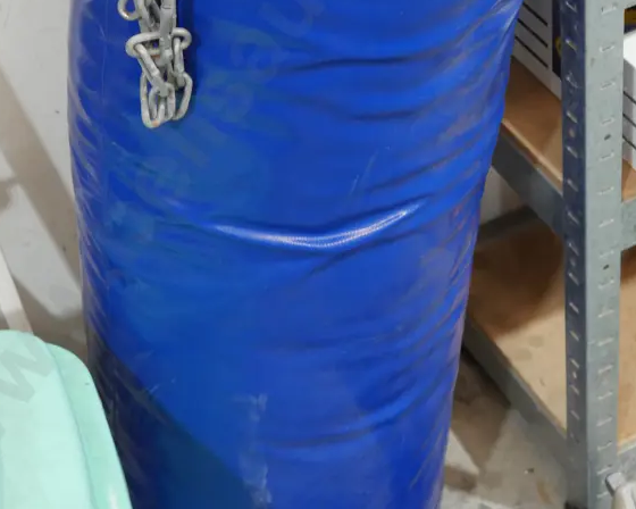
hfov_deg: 25.4
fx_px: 1412
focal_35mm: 75
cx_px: 297
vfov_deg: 19.8
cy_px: 0
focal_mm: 21
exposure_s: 1/60
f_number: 4.6
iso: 1250
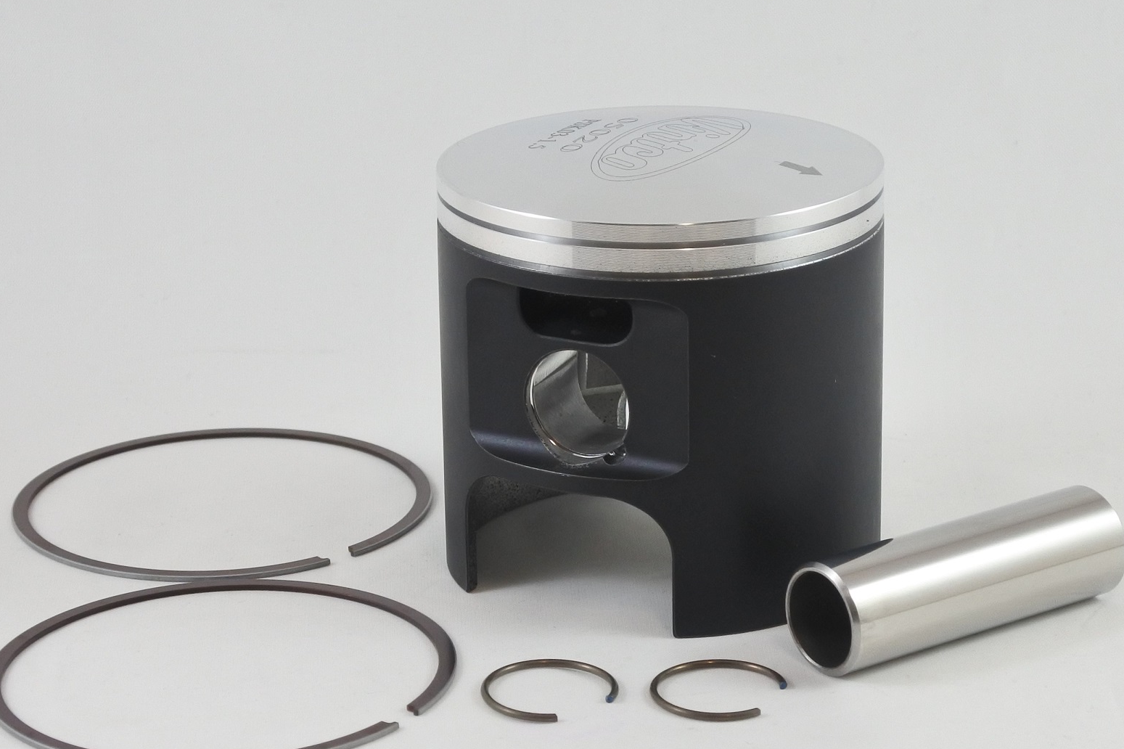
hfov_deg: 29.2
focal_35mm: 69
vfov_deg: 19.7
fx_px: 2154
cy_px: 417
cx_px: 626
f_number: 4.5
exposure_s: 1/125
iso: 450
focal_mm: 19.3
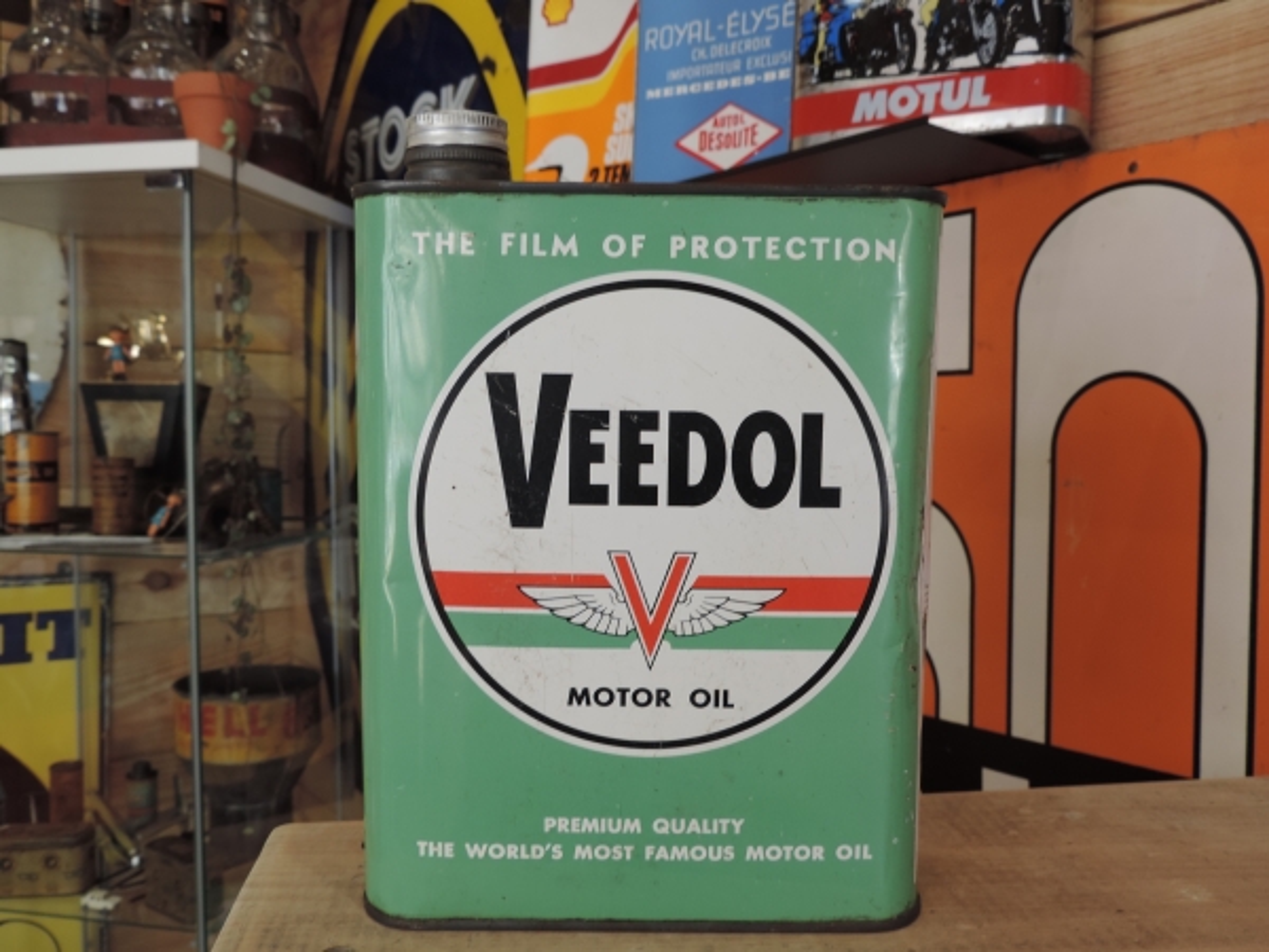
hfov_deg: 60.0
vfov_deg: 46.8
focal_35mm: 30
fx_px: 1100
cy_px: 476
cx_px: 634
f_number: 3.1
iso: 80
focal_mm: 5.3
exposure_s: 1/30
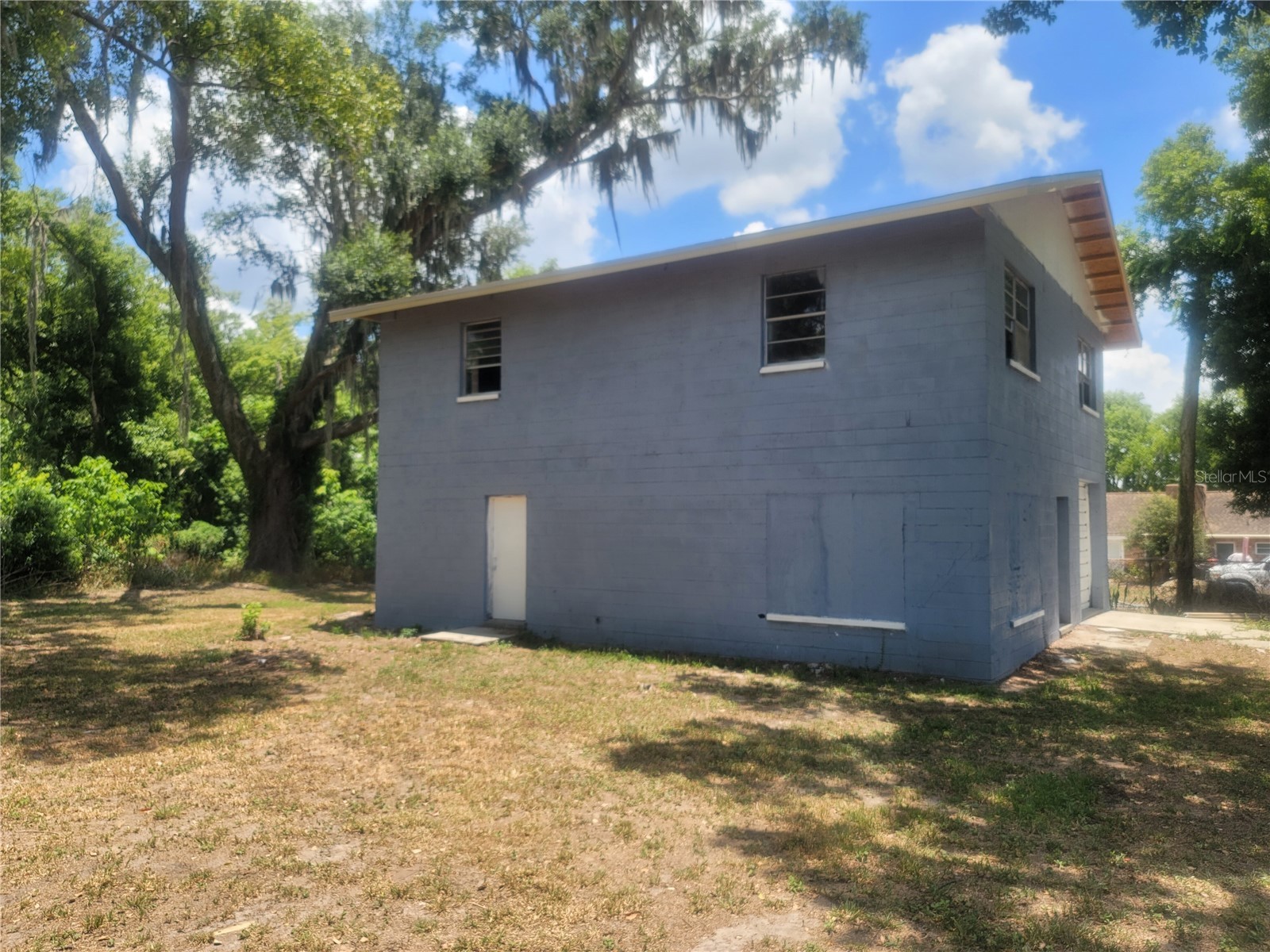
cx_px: 635
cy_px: 476
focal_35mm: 25
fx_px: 917
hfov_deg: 69.4
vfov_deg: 54.9
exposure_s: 1/542
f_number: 1.8
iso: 20
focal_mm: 7
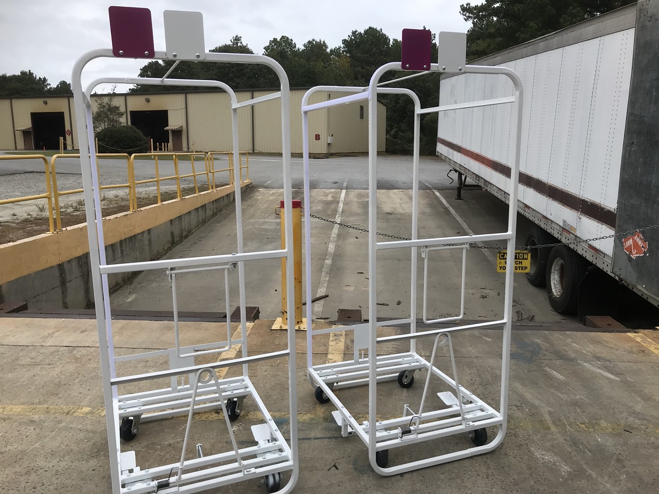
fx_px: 533
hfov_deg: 63.4
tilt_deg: -10.9
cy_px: 247
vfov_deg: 49.7
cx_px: 330
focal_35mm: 28
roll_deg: +0.1
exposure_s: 1/1114
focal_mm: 3.99
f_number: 1.8
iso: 20
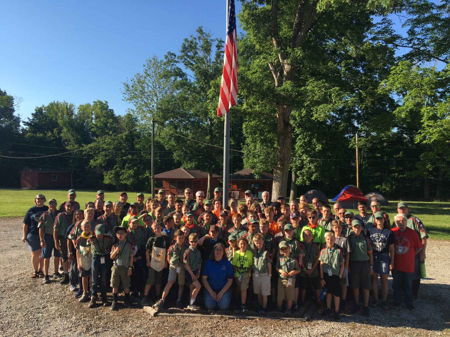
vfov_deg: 48.2
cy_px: 168
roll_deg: -0.6
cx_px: 225
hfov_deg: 61.7
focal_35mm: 29
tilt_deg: +0.9
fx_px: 377
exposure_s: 1/836
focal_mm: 4.15
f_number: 2.2
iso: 25
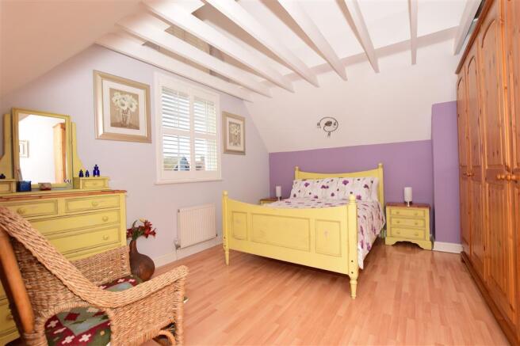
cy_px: 173
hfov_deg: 100.4
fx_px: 217
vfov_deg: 77.3
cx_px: 260
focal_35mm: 15
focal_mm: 10
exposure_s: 1/125
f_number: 8
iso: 400
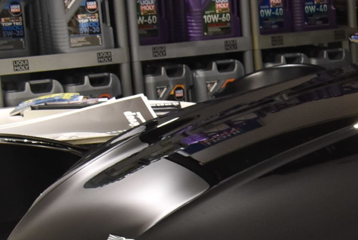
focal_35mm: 137
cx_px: 631
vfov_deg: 9.9
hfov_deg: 13.5
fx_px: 1364
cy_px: 296
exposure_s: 1/40
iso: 900
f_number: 8
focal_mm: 24
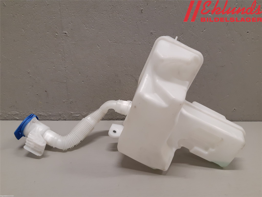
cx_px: 131
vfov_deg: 53.1
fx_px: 197
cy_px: 98
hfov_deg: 67.3
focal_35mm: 26
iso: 100
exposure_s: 1/50
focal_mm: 3.93
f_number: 1.7
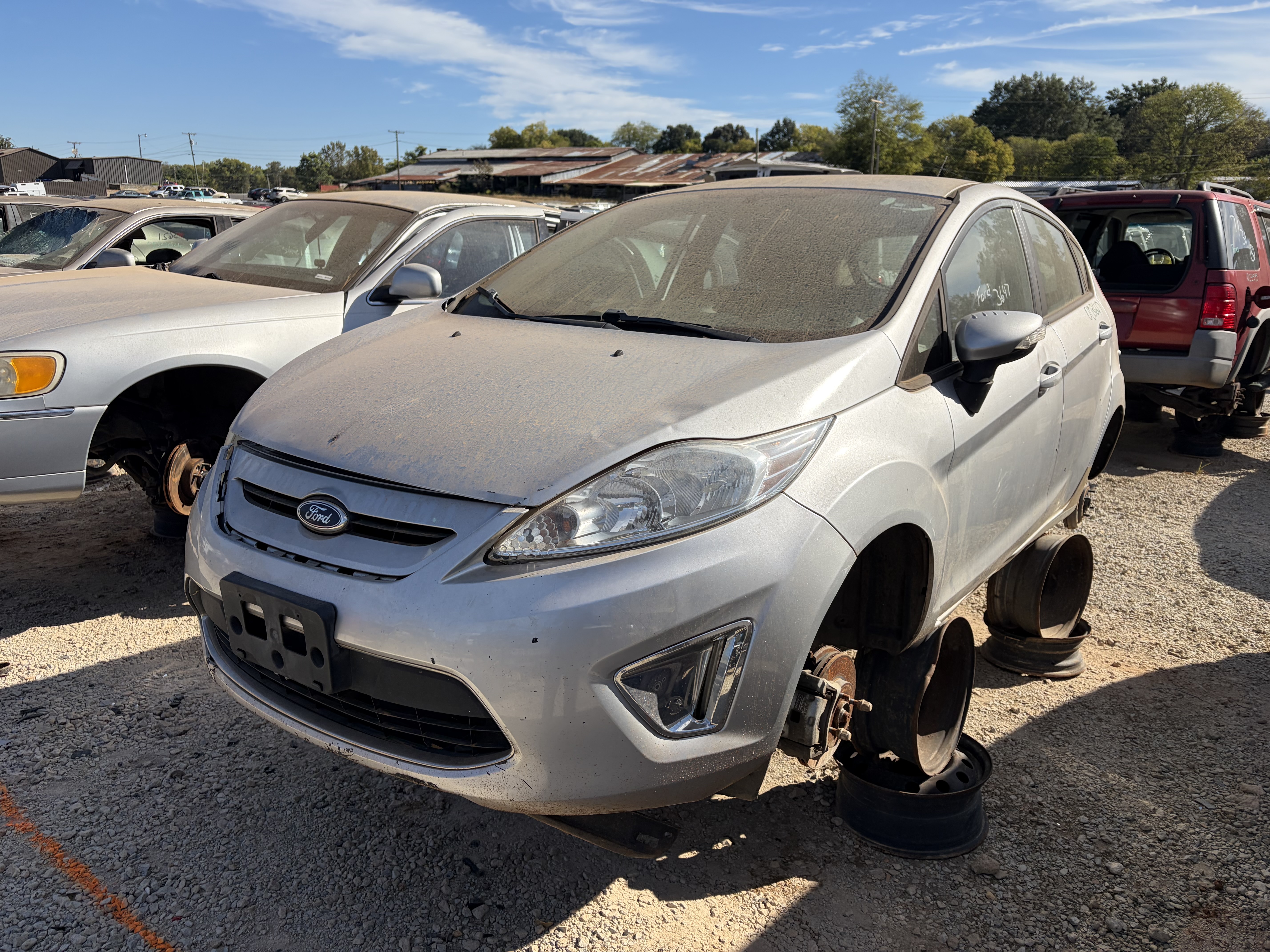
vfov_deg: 53.1
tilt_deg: -15.6
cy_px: 476
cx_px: 635
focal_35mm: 26
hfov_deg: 67.3
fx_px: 954
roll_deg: -0.5
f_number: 1.6
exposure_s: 1/3831
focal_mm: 5.96
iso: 50
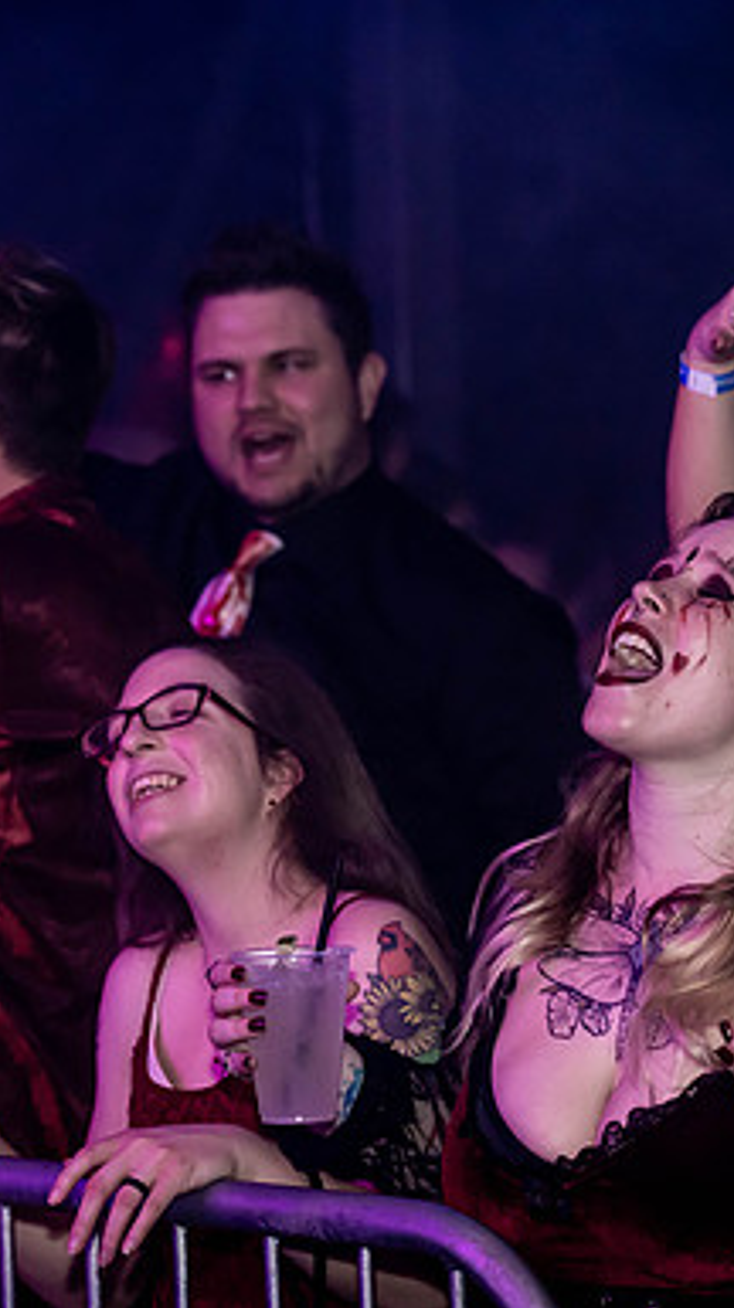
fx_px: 5478
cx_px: 510
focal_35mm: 158
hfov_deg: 7.7
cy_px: 654
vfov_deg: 13.6
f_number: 4.5
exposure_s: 1/250
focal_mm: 100
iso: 8000
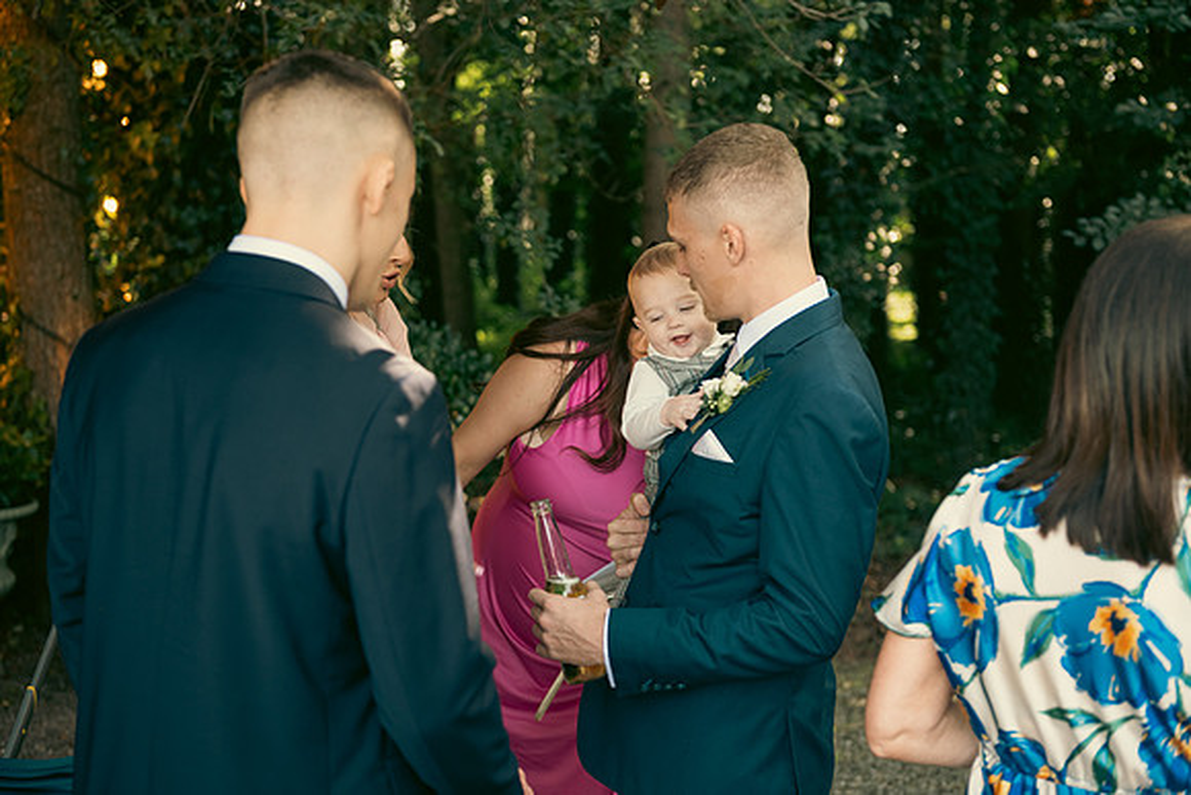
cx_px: 596
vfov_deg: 24.2
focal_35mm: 56
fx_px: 1853
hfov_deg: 35.6
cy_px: 398
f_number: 3.5
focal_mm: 56
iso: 250
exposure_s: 1/160
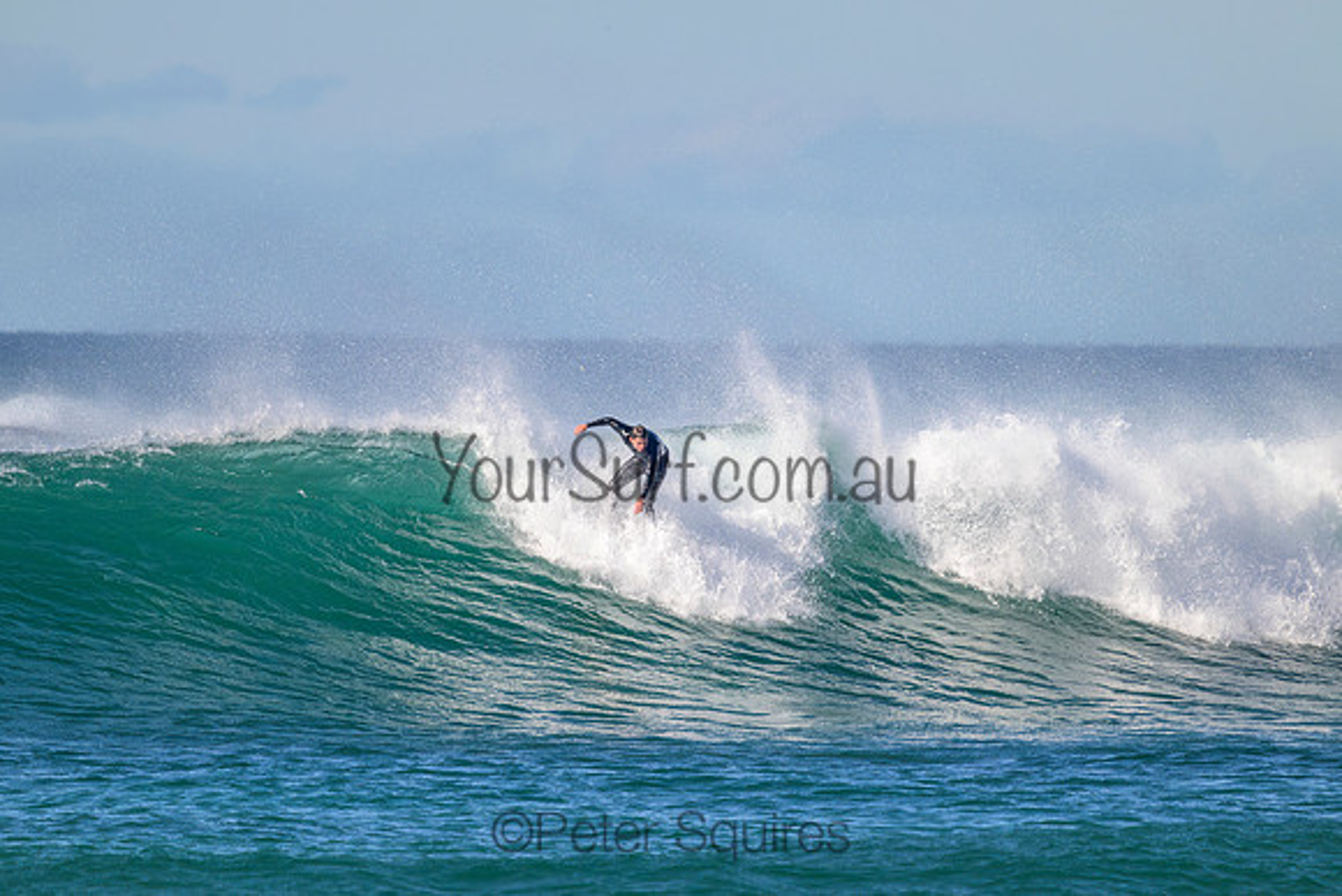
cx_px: 671
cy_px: 448
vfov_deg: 1.7
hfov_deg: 2.5
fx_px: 31070
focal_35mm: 833
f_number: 11
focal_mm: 800
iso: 1250
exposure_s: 1/2000
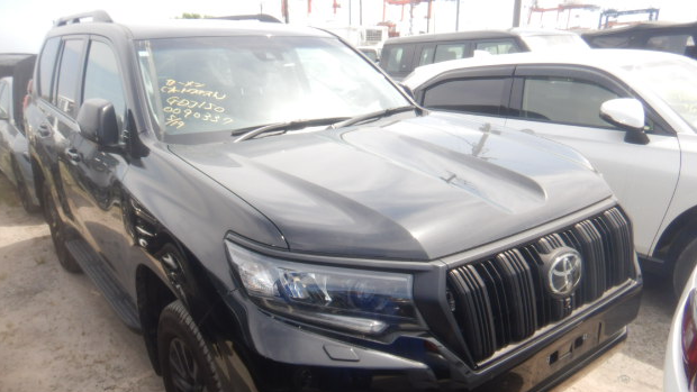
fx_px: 499
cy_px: 243
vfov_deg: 42.6
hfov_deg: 69.8
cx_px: 338
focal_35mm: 27
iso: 125
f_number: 2.8
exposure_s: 1/200
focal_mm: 4.3
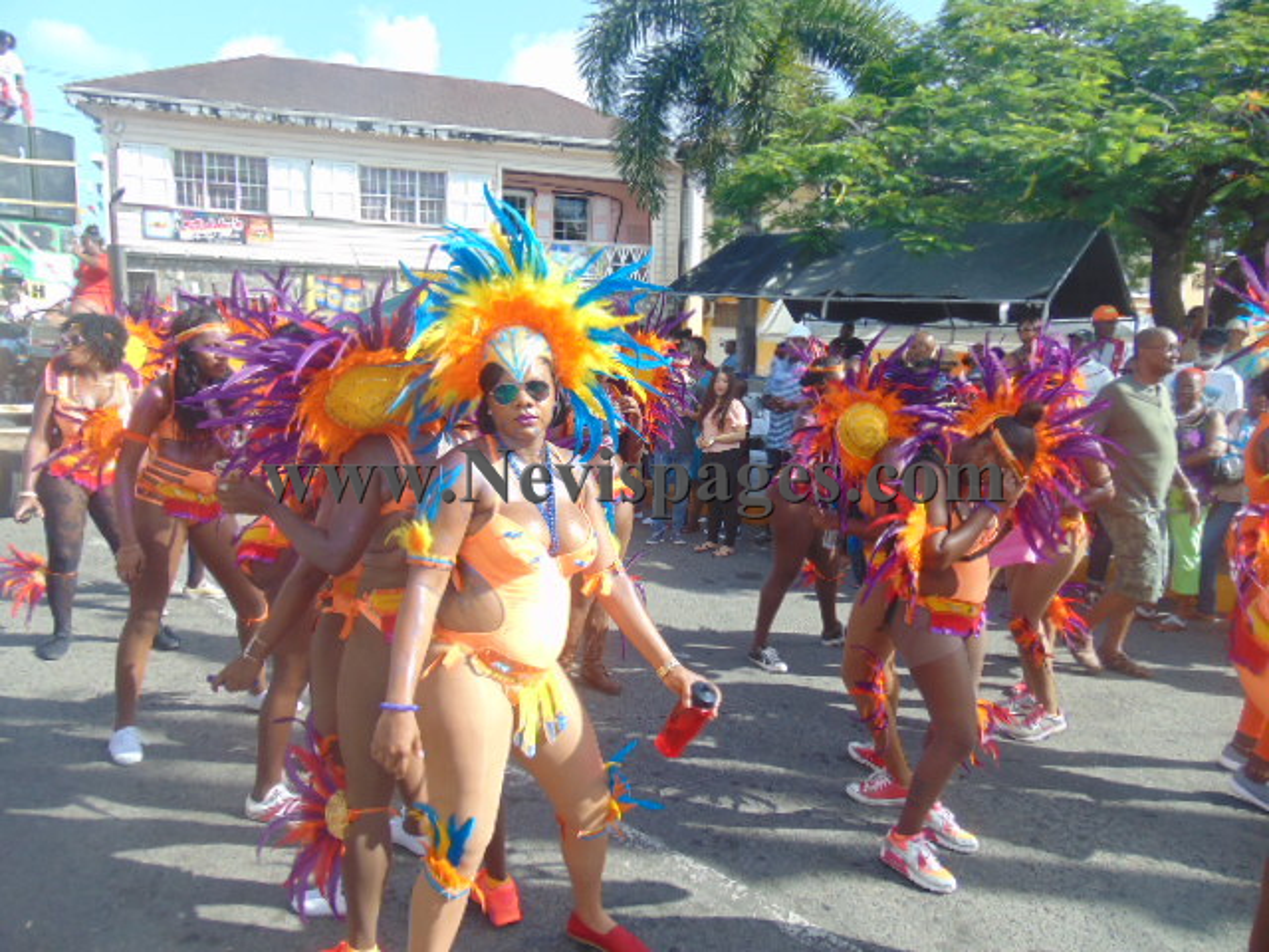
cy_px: 476
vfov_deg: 54.9
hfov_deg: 69.4
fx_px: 916
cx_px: 634
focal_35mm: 25
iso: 80
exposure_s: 1/400
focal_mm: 4.5
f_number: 3
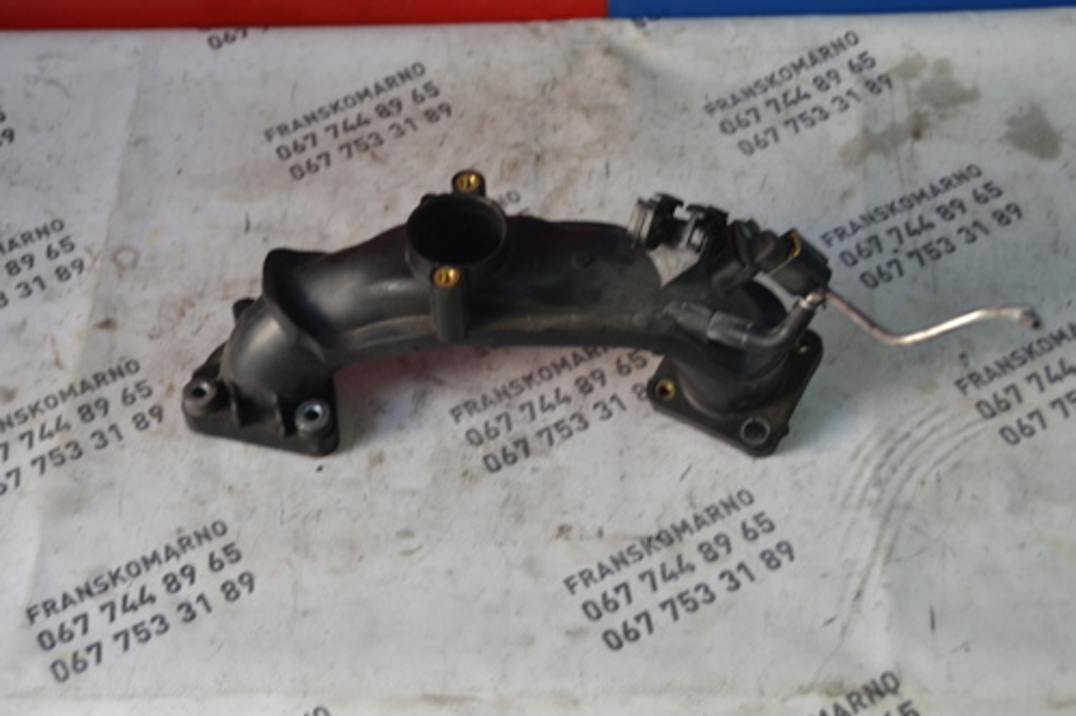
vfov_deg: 22.7
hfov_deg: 33.5
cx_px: 410
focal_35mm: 60
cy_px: 276
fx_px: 1781
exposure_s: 1/80
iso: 400
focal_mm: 31
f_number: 4.5
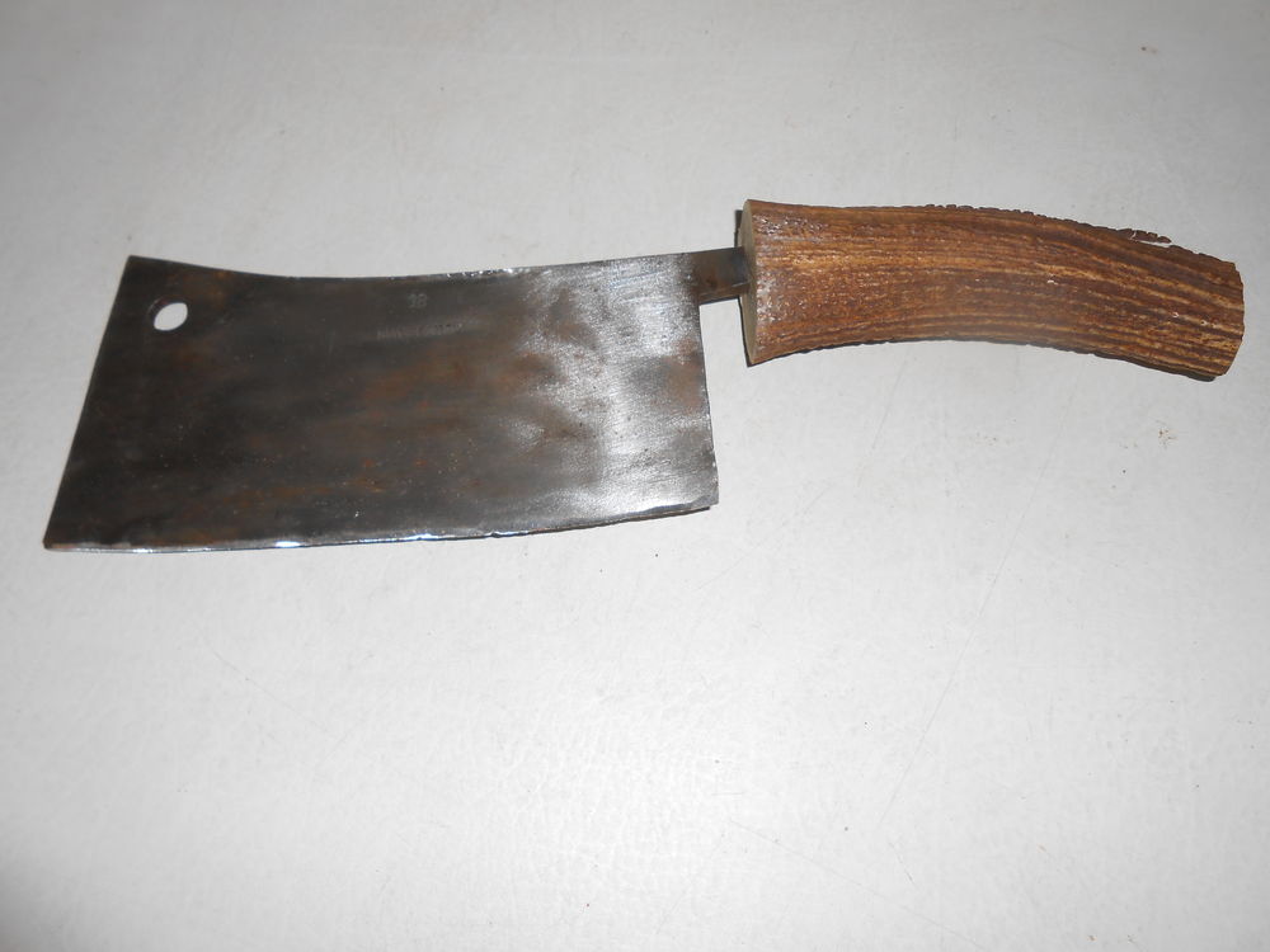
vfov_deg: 53.1
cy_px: 476
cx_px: 635
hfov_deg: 67.3
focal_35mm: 26
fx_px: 954
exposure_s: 1/25
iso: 80
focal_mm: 4.6
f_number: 3.5
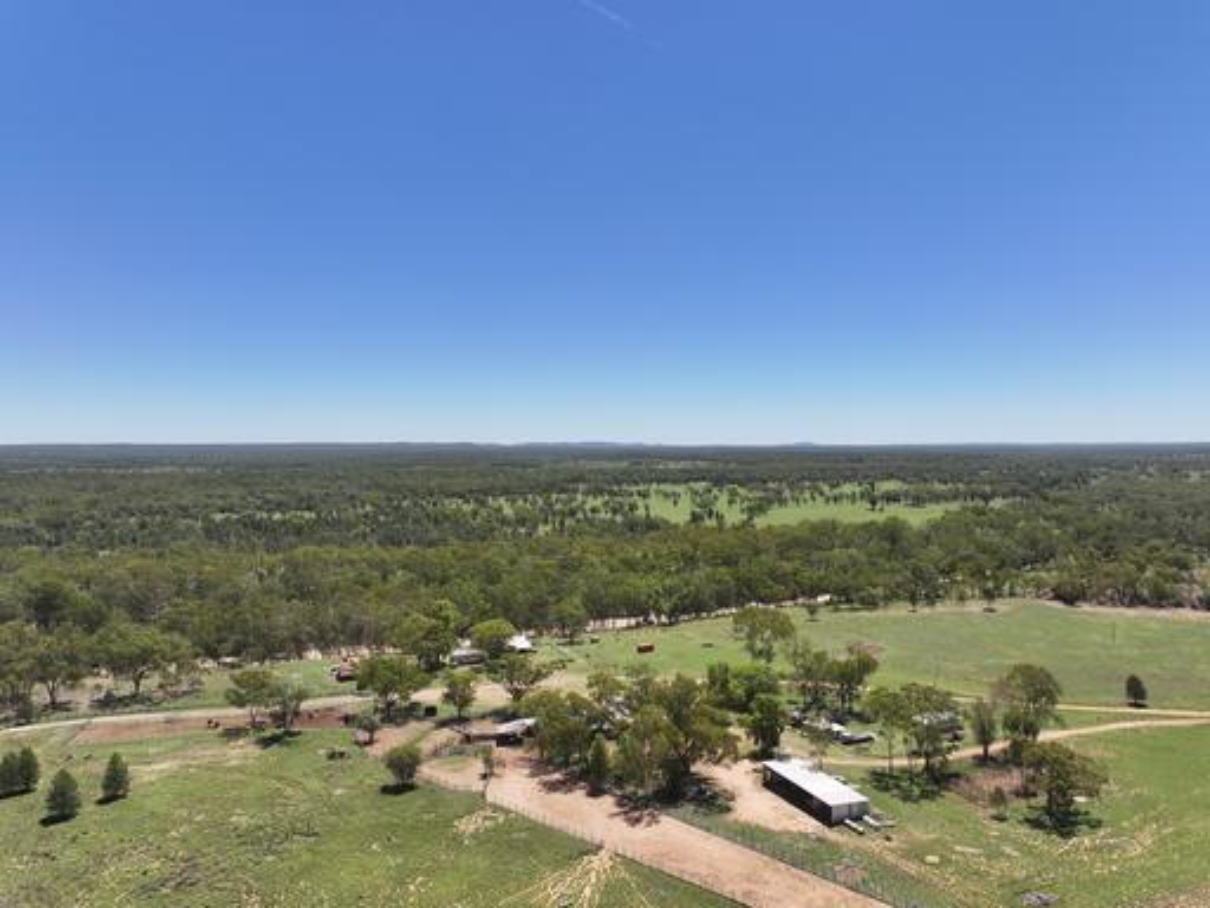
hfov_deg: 71.6
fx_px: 839
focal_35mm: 24
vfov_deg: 56.8
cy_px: 454
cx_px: 605
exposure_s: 1/320
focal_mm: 12.29
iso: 120
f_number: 2.8
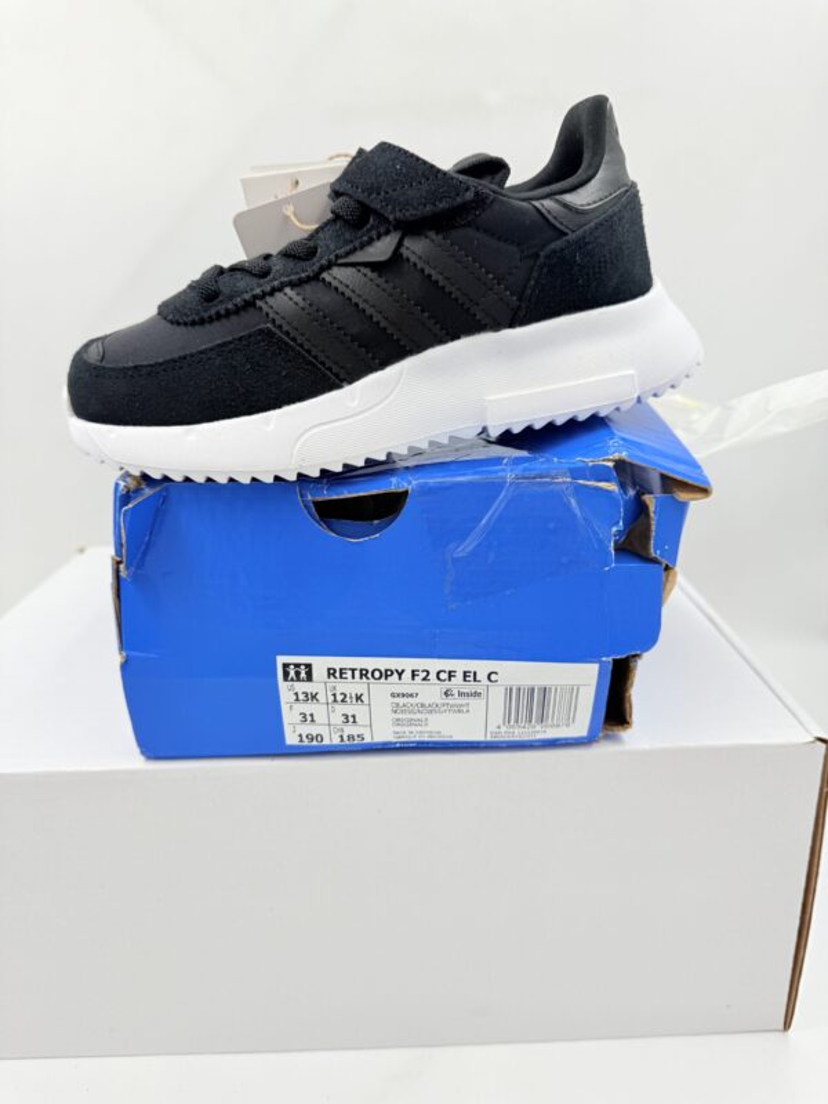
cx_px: 414
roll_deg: +2.9
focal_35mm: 24
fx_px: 765
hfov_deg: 56.8
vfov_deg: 71.6
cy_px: 552
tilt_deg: -18.4
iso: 80
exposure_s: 1/920
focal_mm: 6.76
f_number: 1.78
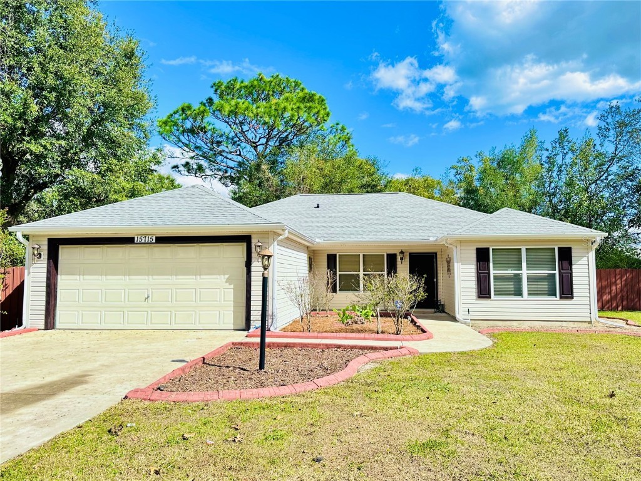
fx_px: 444
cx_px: 320
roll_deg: -0.7
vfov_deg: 56.8
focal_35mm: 24
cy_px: 240
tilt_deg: +3.9
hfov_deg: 71.6
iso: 80
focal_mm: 6.86
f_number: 1.78
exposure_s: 1/1639
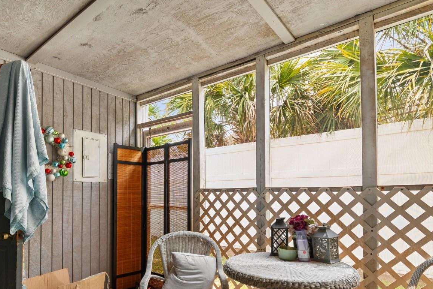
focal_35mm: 21
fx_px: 253
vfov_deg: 58.4
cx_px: 198
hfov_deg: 81.0
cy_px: 188
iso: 100
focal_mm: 10
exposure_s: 1/20
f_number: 4.5
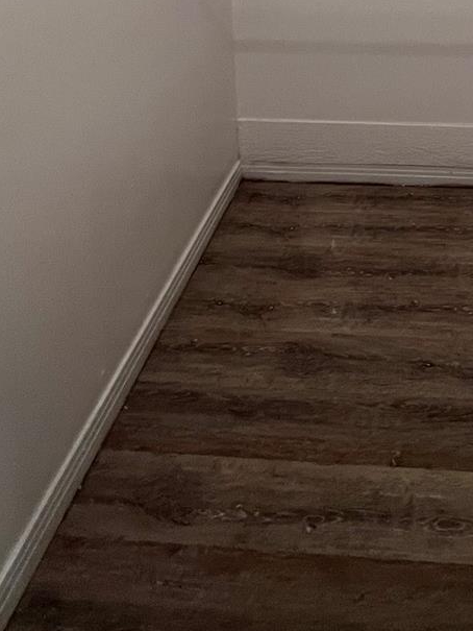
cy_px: -62
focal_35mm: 33
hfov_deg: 40.6
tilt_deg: -11.9
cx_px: 398
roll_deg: +0.1
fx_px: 601
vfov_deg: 43.2
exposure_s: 1/60
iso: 200
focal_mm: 1.57
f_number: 1.8
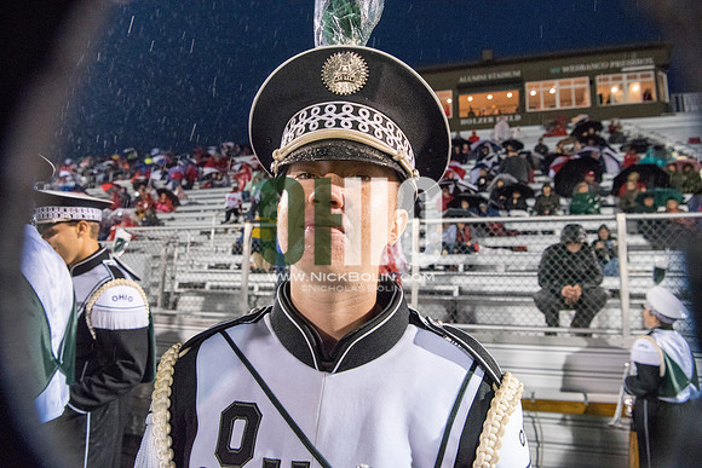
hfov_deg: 73.7
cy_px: 234
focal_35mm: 24
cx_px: 351
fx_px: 468
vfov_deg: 53.2
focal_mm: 24
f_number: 5.6
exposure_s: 1/200
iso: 5000
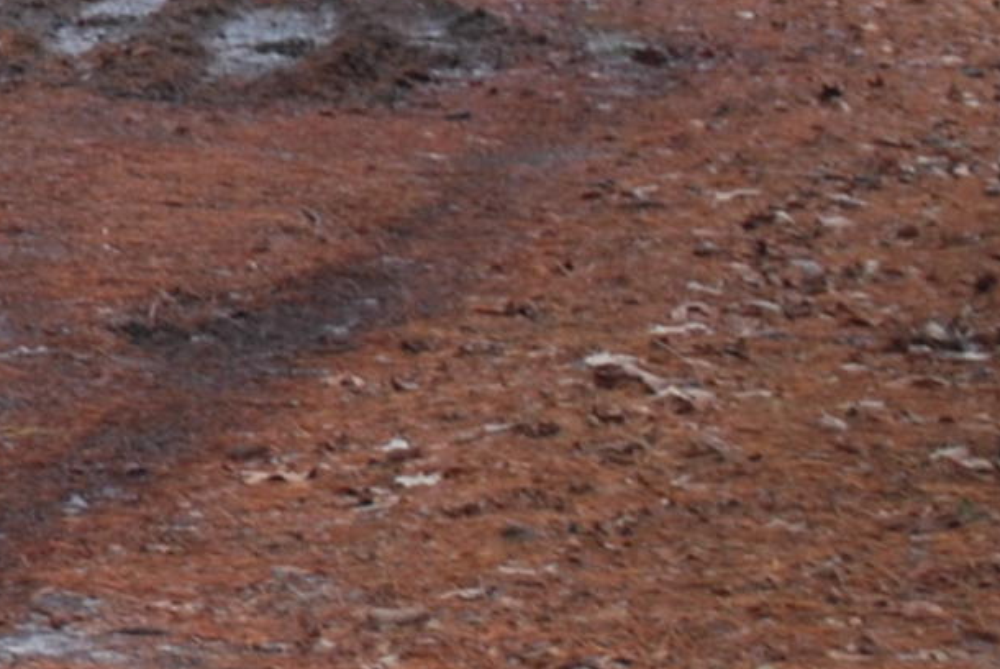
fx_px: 6979
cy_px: -856
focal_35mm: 251
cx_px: -1336
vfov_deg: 5.3
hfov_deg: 7.7
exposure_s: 1/80
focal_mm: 34
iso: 200
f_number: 5
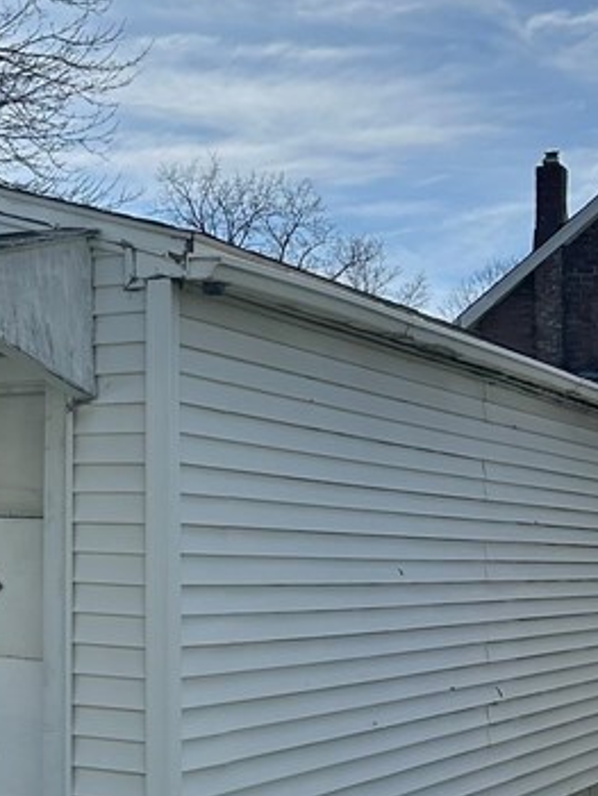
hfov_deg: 17.9
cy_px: 378
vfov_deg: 25.6
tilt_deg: +6.2
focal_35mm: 76
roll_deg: -1.7
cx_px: -211
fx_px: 1748
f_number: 1.5
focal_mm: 5.7
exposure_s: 1/11364
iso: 50
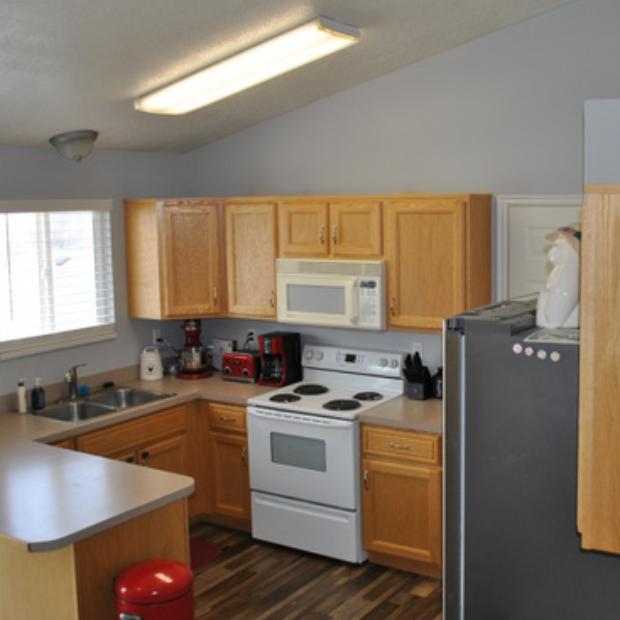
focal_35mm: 40
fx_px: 811
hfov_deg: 41.7
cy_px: 287
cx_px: 370
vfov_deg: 41.8
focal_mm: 18
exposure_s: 1/125
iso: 180
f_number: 3.5
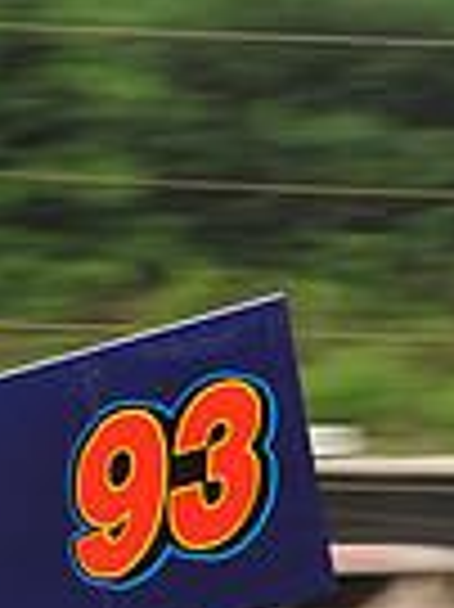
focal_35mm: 599
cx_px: -72
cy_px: 824
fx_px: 10491
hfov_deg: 2.5
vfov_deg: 3.3
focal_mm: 145
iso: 640
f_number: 7.1
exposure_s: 1/320
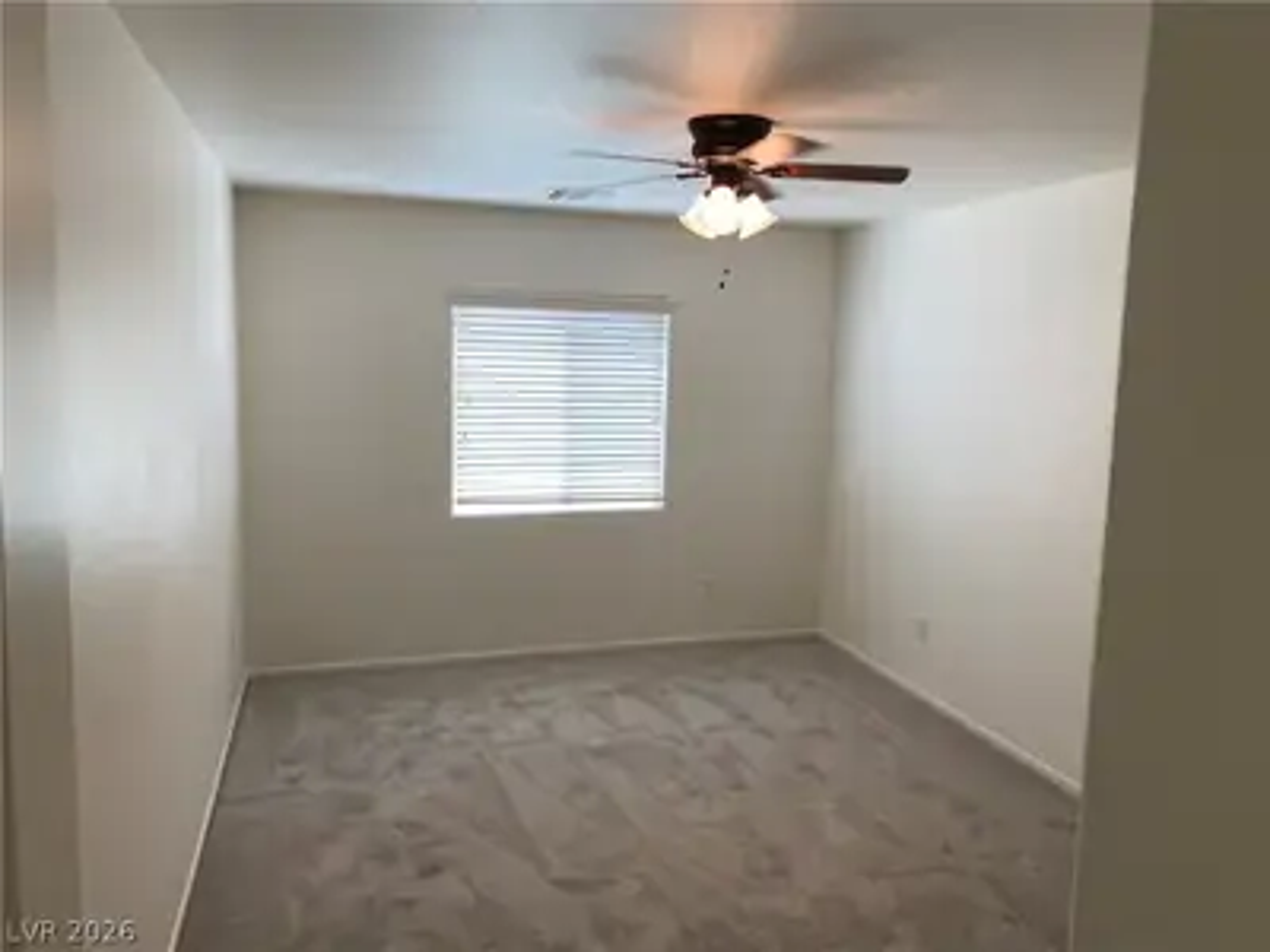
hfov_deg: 67.3
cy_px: 476
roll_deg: -1.6
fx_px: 954
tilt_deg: -6.8
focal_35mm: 26
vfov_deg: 53.1
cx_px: 635
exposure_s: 1/120
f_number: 1.8
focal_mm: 4.25
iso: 80
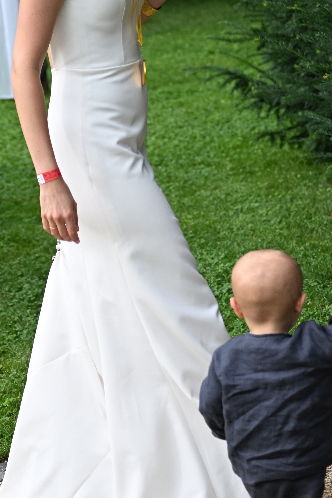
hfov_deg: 10.1
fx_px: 1867
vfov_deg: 15.2
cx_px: 267
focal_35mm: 135
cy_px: 179
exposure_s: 1/1600
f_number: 5.6
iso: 720
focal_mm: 70
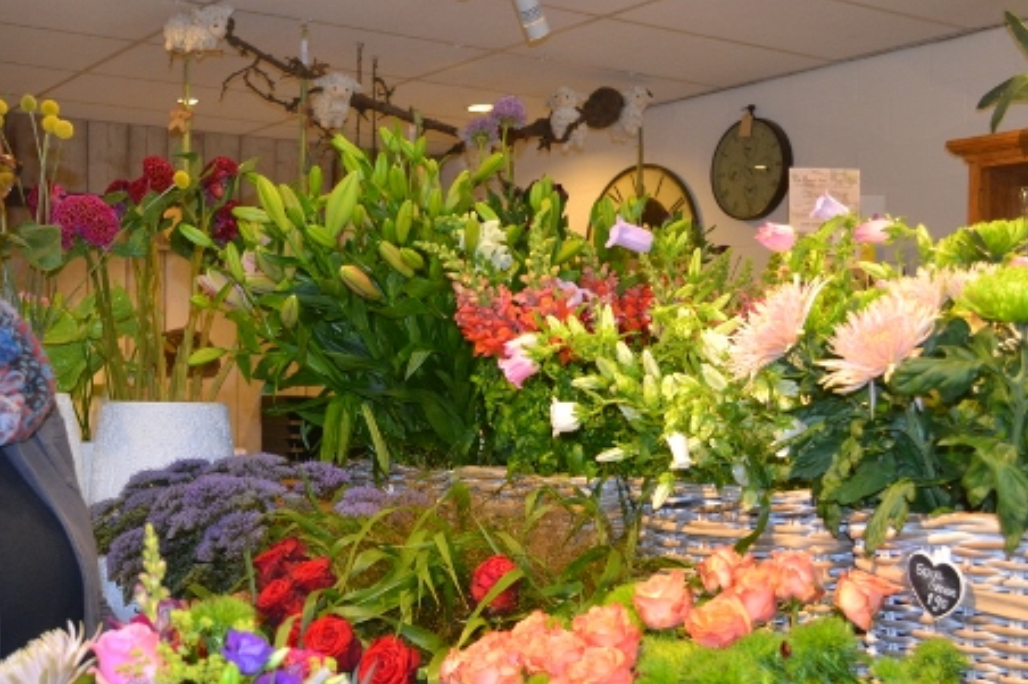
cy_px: 460
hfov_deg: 38.5
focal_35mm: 51
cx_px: 362
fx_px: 1456
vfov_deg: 26.3
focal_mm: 24
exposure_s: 1/60
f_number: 4
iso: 1100
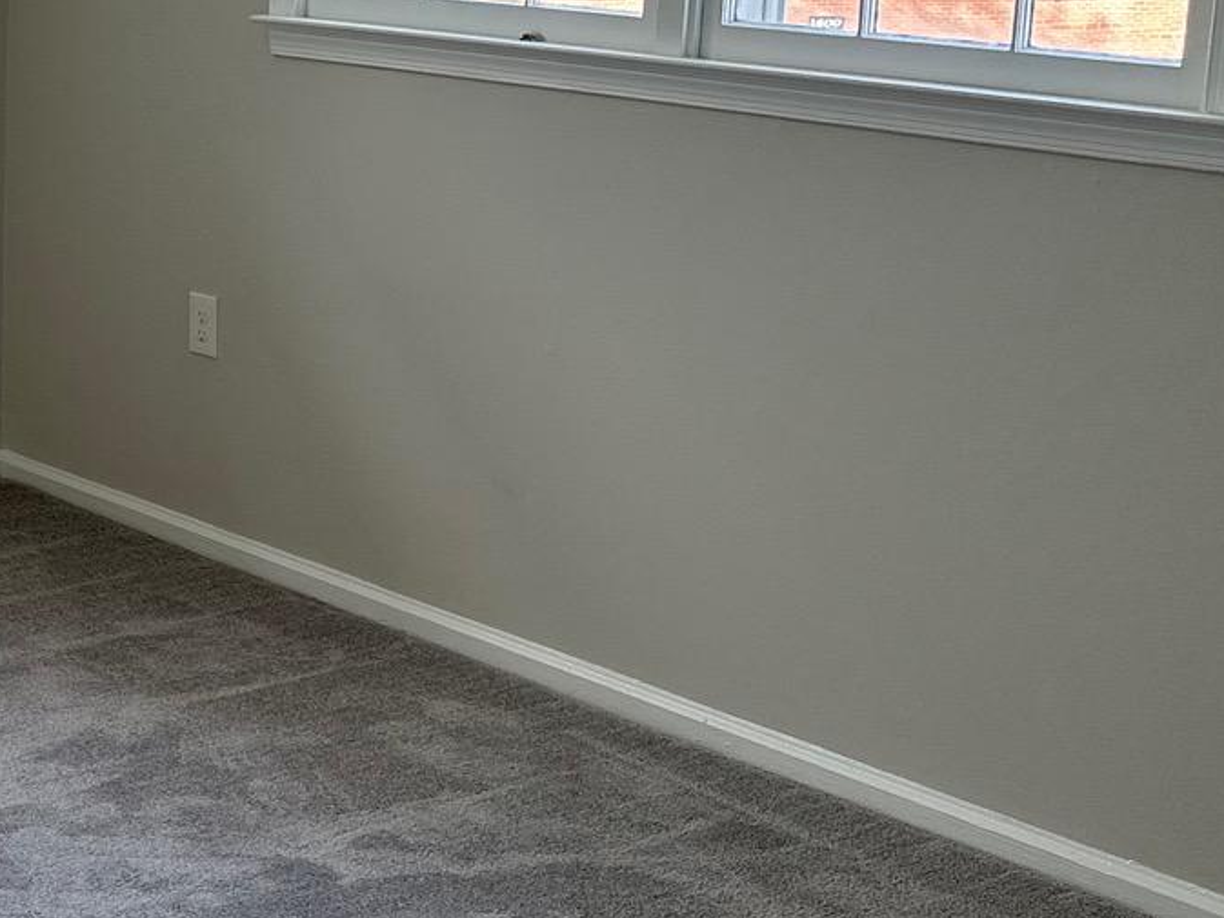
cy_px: 285
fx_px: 2582
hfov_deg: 23.3
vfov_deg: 20.1
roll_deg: +1.3
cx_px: -413
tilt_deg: -11.1
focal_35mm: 73
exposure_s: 1/140
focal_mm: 6.86
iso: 100
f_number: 1.78
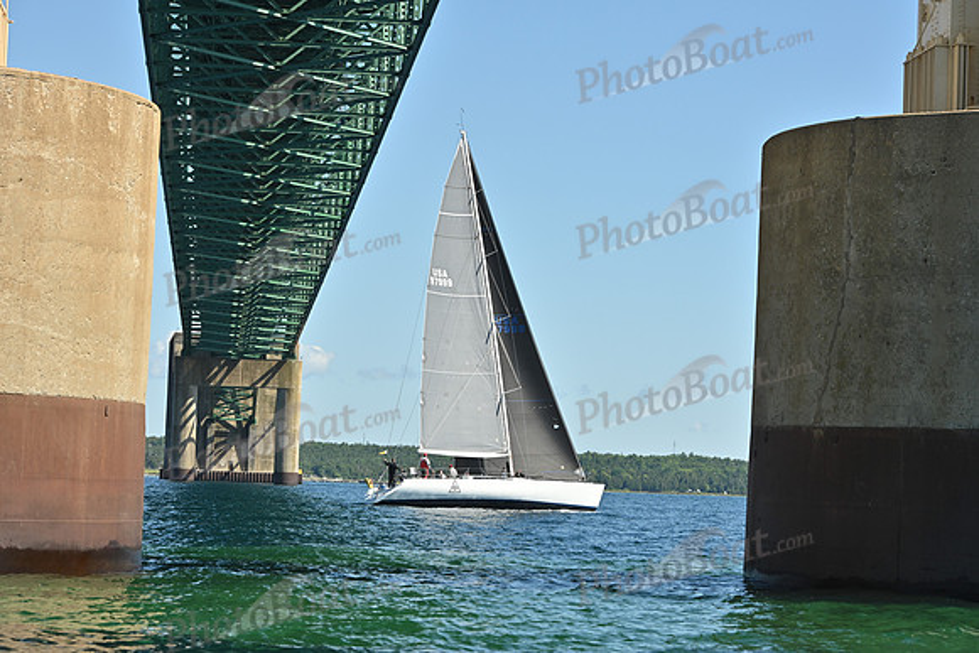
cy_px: 326
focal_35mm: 105
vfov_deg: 13.0
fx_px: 2856
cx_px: 490
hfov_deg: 19.5
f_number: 9
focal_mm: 105
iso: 320
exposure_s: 1/1000
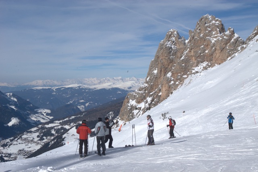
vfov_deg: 21.6
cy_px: 86
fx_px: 452
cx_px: 129
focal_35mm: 63
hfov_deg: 31.9
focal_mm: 42
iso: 200
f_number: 11
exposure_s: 1/500
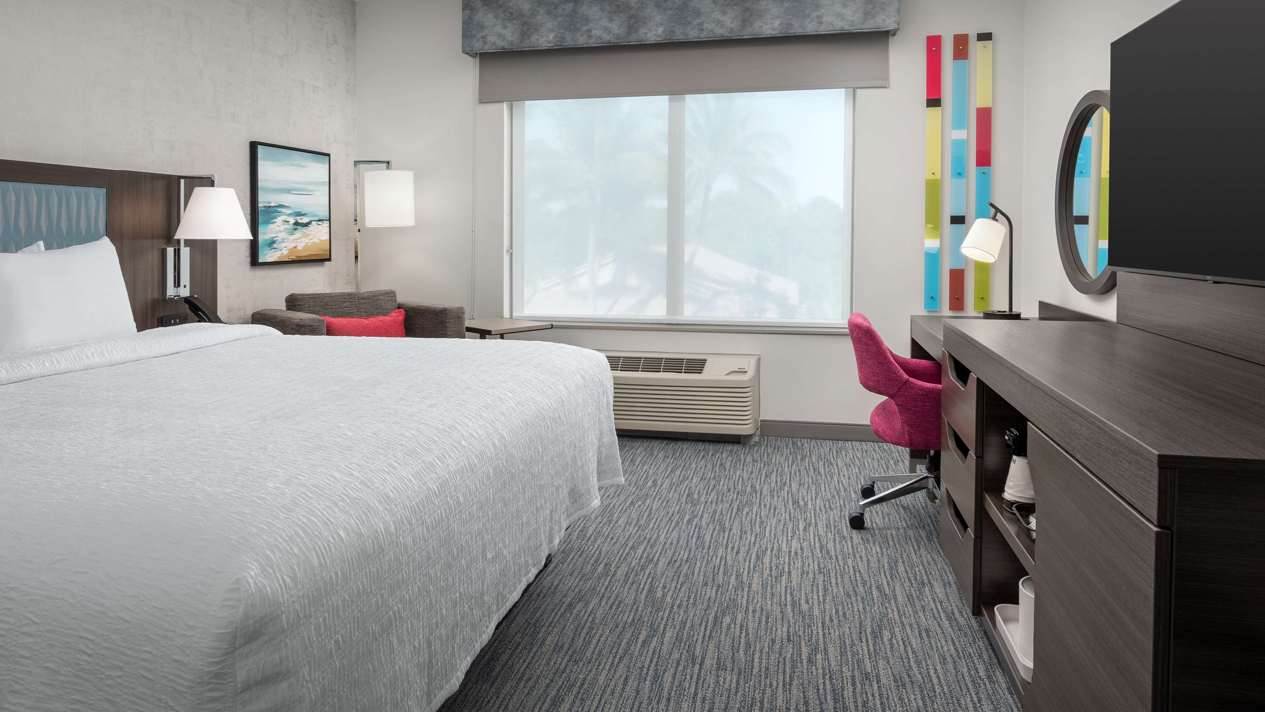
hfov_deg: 78.7
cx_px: 630
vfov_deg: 49.3
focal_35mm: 23
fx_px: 771
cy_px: 299
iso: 400
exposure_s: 1/125
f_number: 11
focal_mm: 21
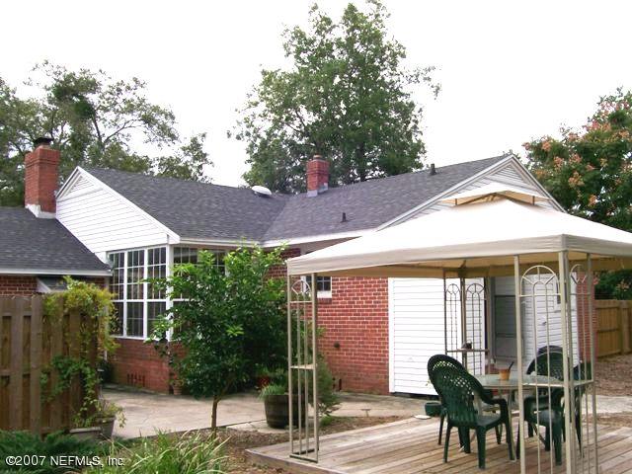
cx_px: 316
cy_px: 237
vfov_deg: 39.7
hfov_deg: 51.4
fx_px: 657
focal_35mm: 36
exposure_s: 1/424
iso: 80
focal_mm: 6
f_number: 4.8
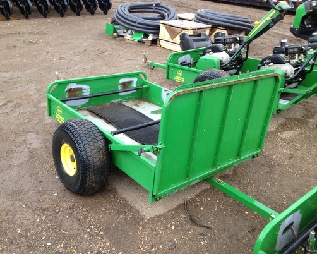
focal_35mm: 37
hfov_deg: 49.0
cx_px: 148
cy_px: 128
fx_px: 347
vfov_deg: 40.2
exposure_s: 1/120
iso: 50
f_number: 2.4
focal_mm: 4.28
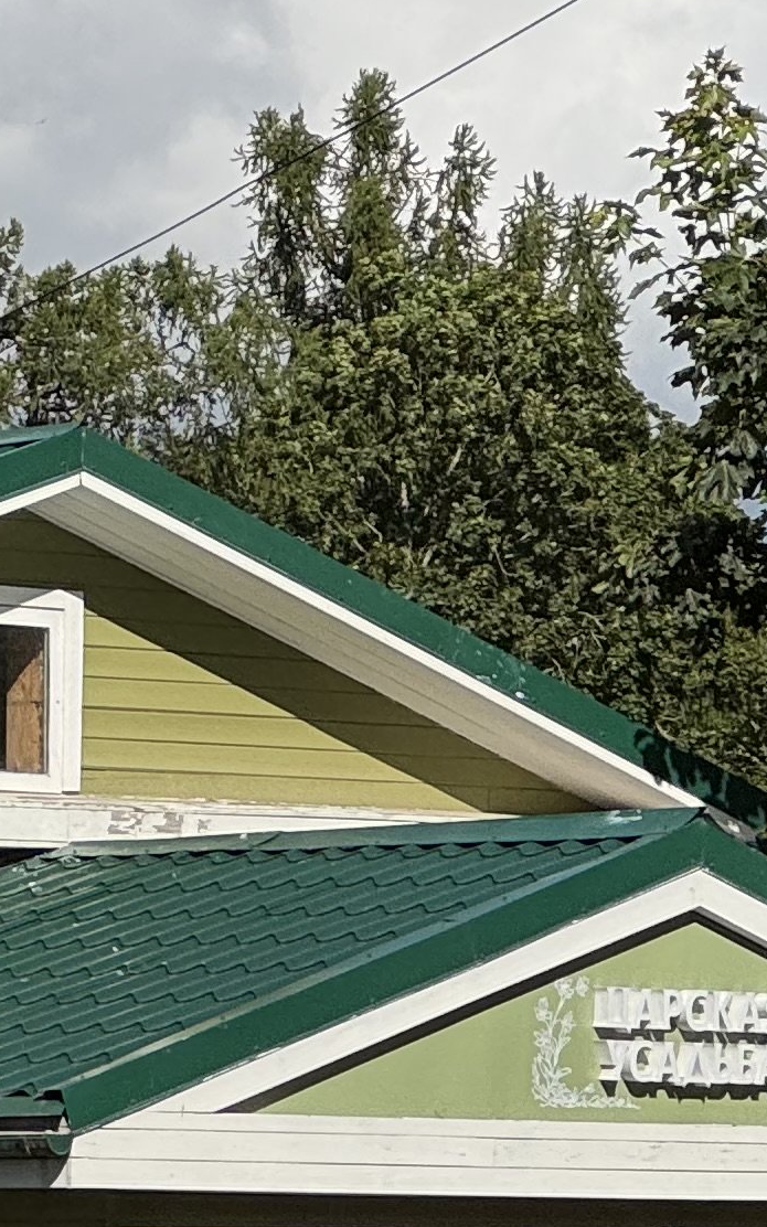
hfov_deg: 4.4
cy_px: 1081
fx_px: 9900
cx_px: -435
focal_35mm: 296
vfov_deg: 7.1
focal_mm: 9
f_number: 2.8
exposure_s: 1/1754
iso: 32
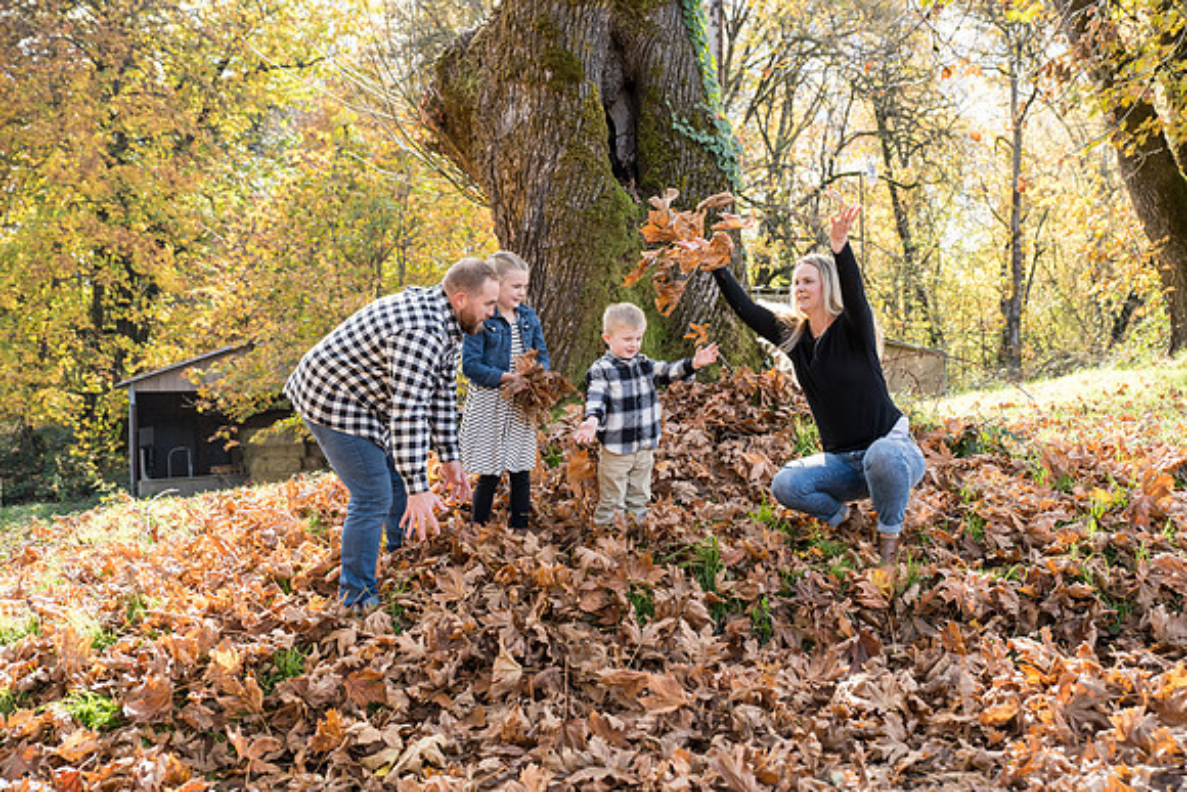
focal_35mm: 45
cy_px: 396
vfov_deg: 29.9
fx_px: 1484
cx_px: 594
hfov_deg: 43.6
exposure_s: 1/500
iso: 400
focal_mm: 45
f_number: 4
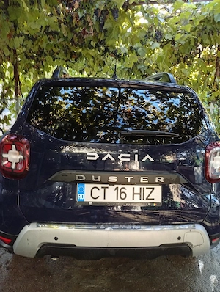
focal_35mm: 27
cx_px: 110
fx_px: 228
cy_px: 146
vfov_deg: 65.2
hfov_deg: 51.5
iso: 122
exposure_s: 1/50.3
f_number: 1.8
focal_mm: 3.84
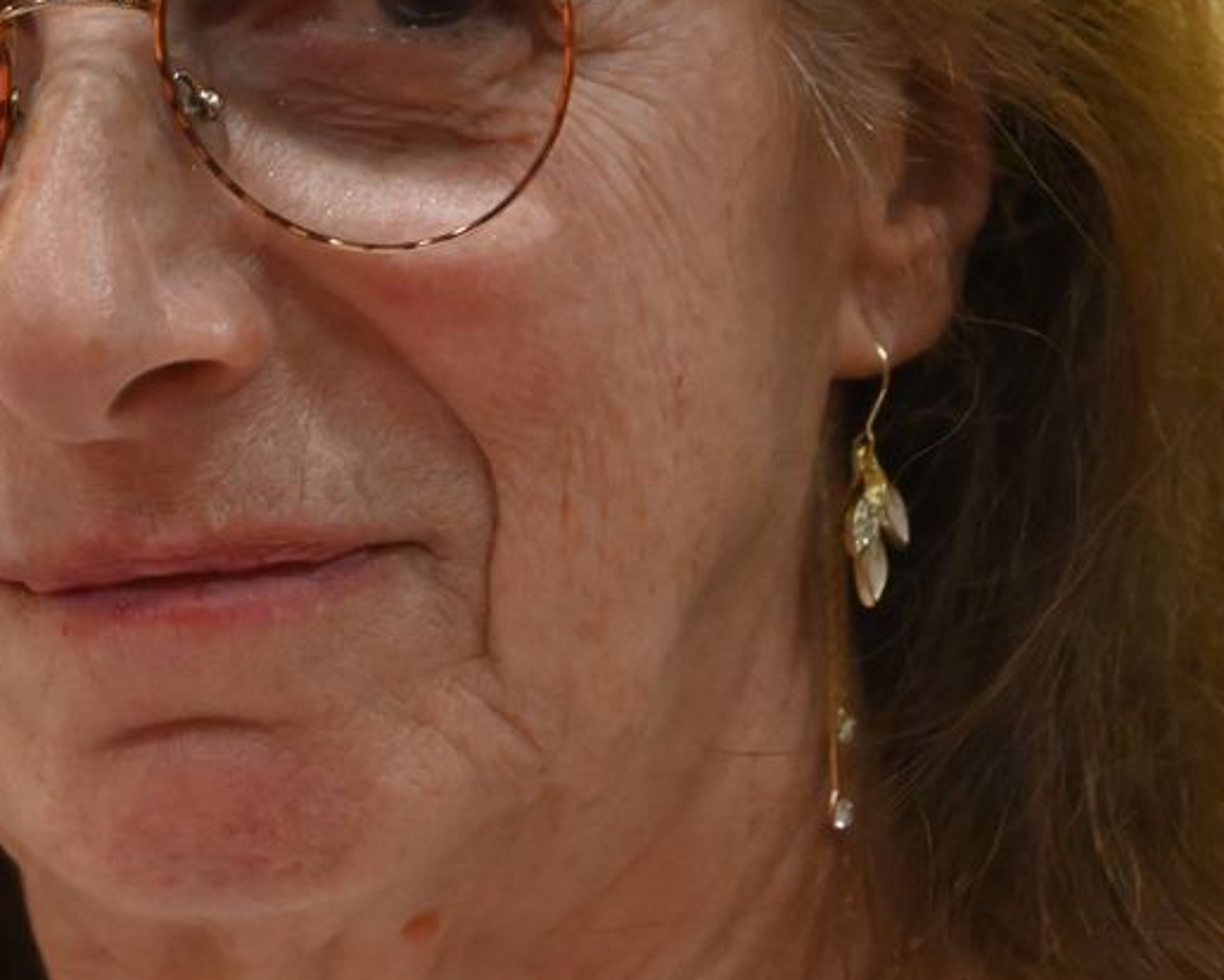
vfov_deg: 4.4
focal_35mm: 354
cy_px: 57
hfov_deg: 5.5
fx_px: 12826
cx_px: 409
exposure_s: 1/125
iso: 10000
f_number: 7.1
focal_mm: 120
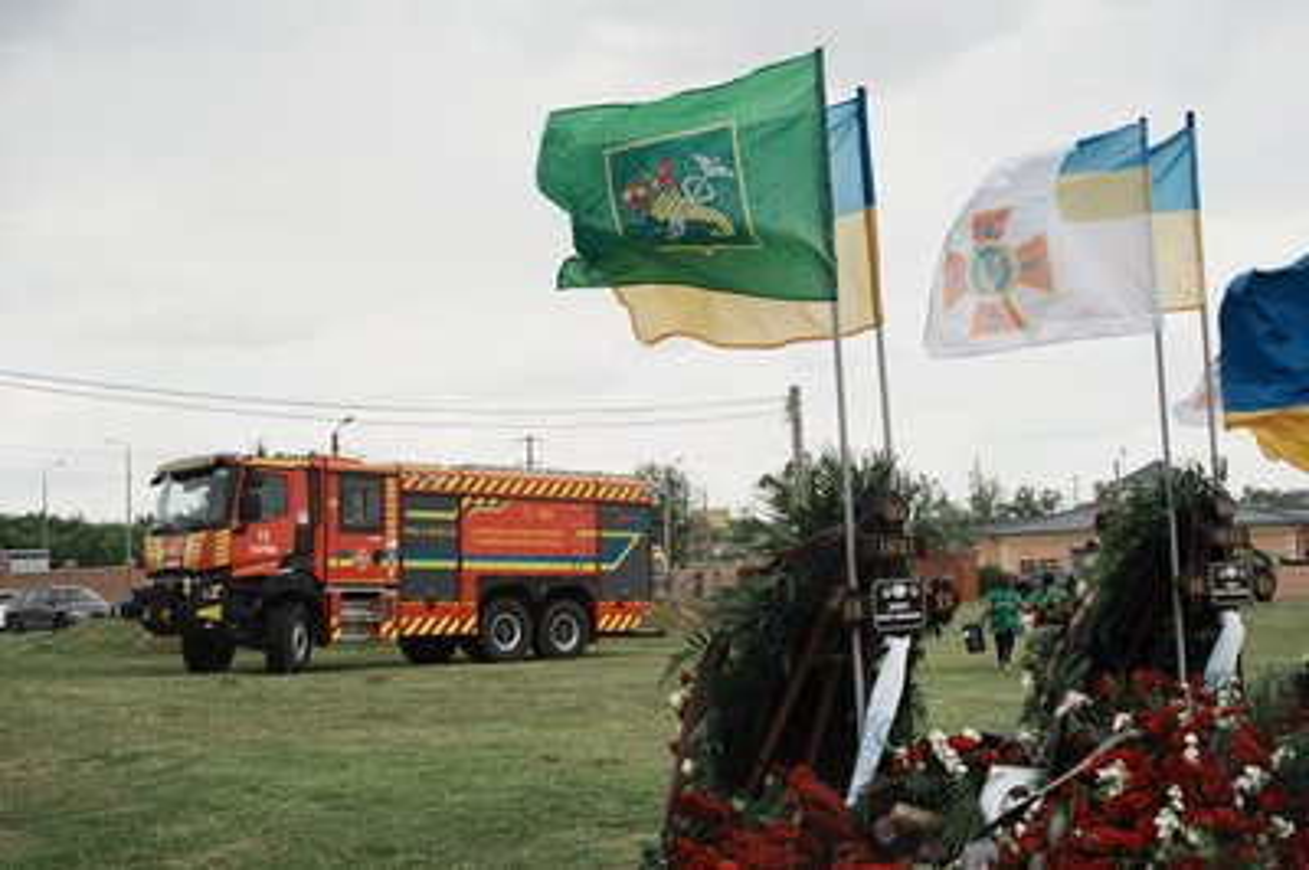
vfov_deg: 29.8
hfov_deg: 43.6
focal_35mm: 45
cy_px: 435
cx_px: 654
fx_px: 1635
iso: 100
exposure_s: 1/320
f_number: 5
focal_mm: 45
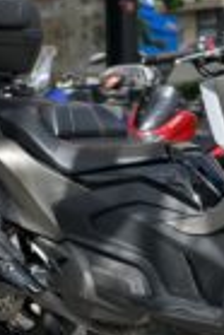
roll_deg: -0.3
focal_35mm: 134
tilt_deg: -2.9
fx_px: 1247
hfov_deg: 10.2
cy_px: 170
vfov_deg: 15.3
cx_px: 205
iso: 100
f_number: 1.78
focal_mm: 6.86
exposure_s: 1/3058
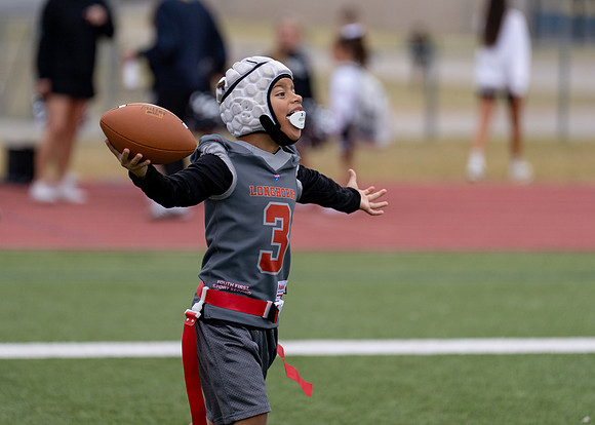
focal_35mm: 247
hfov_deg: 8.2
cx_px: 270
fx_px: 4173
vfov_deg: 5.8
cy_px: 185
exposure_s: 1/1000
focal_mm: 200
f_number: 3.2
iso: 400
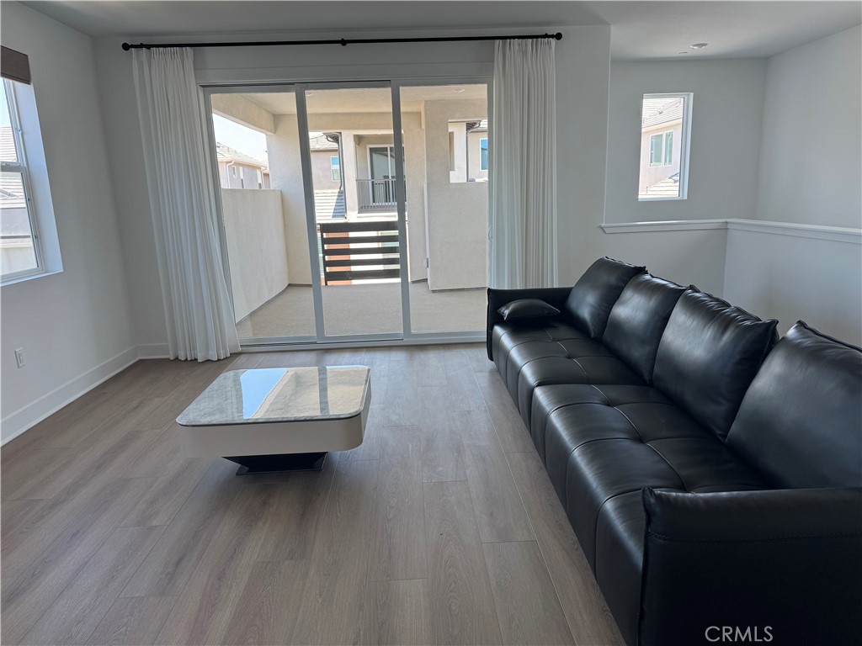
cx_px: 431
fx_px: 598
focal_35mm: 24
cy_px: 323
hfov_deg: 71.6
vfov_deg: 56.8
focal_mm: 6.76
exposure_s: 1/121
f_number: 1.78
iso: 64
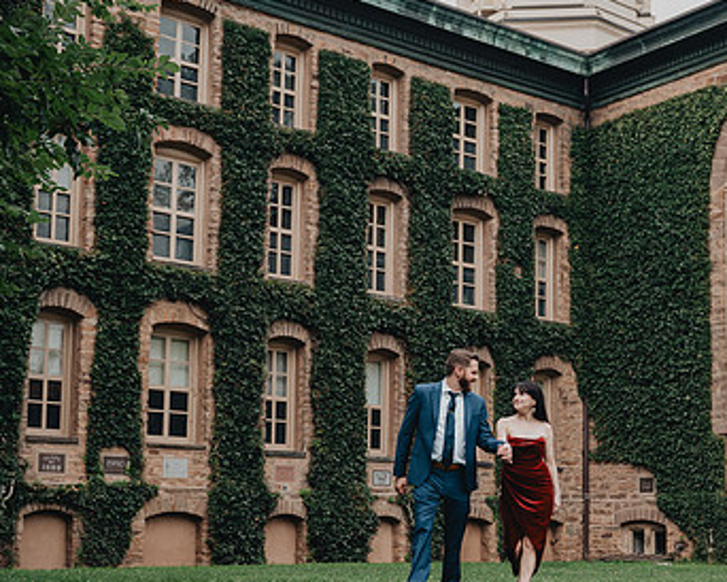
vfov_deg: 26.4
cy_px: 430
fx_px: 1227
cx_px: 505
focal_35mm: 57
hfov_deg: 32.6
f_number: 3.2
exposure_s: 1/500
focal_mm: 32
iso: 400
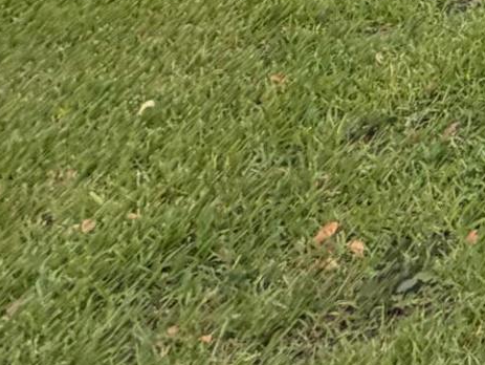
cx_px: 1218
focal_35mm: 87
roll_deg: +0.5
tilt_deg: +9.3
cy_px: -679
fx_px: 1220
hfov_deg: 14.0
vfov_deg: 11.5
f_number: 2.2
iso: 50
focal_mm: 2.22
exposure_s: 1/502
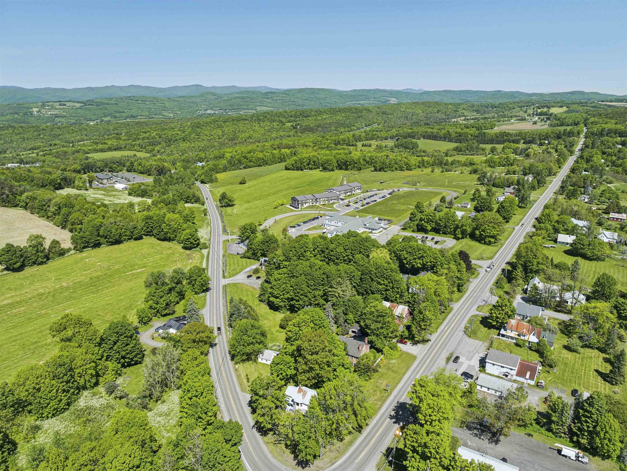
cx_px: 314
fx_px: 435
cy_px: 236
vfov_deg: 56.8
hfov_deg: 71.6
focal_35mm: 24
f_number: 2.8
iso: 100
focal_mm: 12.3
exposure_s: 1/160
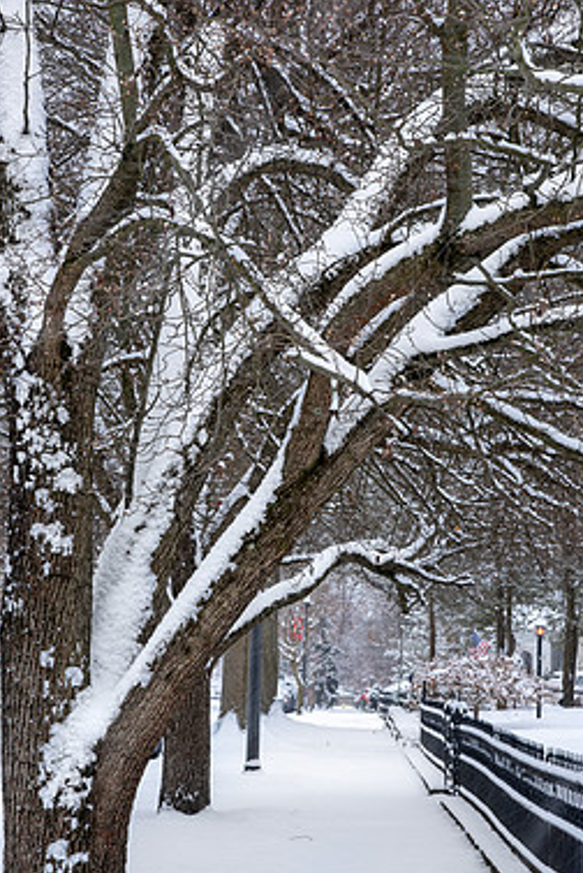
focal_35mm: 93
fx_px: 2255
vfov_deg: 21.9
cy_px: 496
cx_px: 289
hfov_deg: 14.7
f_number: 13
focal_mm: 78
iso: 100
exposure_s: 1/4
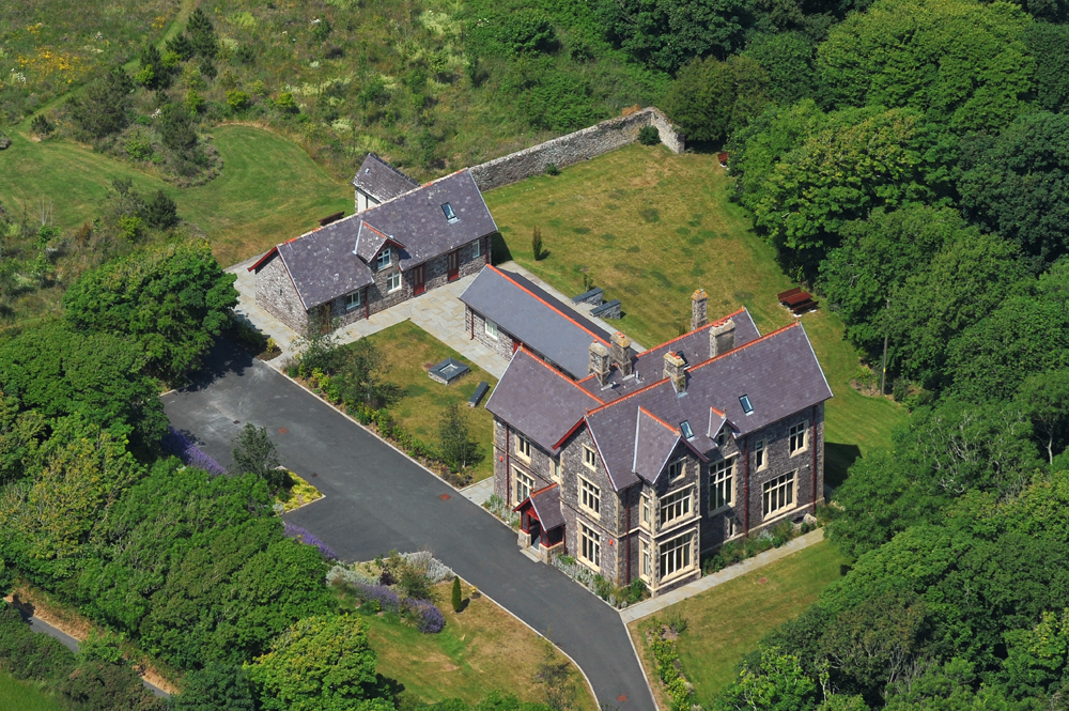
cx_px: 534
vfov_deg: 6.9
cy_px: 356
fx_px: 5934
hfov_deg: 10.3
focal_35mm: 200
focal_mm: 200
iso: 400
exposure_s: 1/1600
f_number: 8
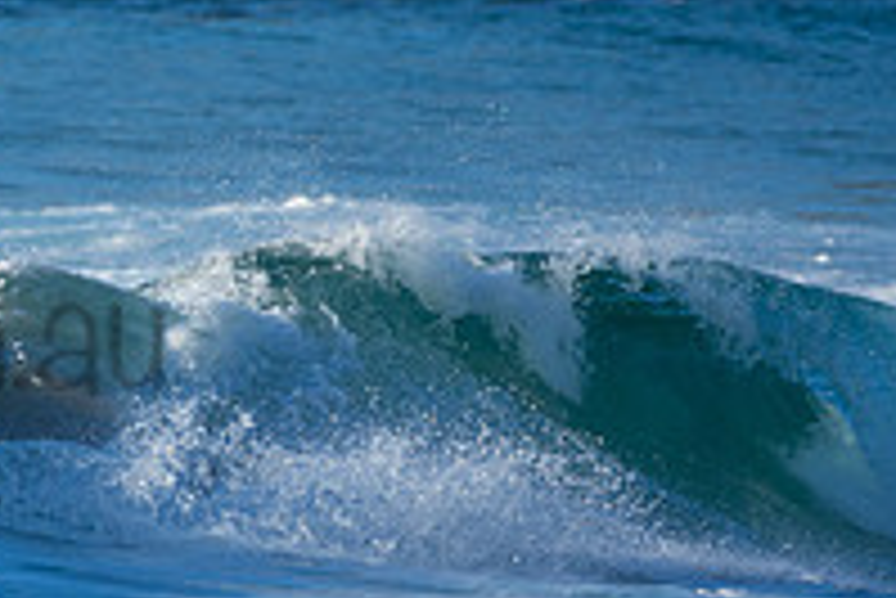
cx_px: -311
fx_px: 54420
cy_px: 286
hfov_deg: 0.9
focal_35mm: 2185
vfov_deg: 0.6
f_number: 5.6
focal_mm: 500
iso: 160
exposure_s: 1/640
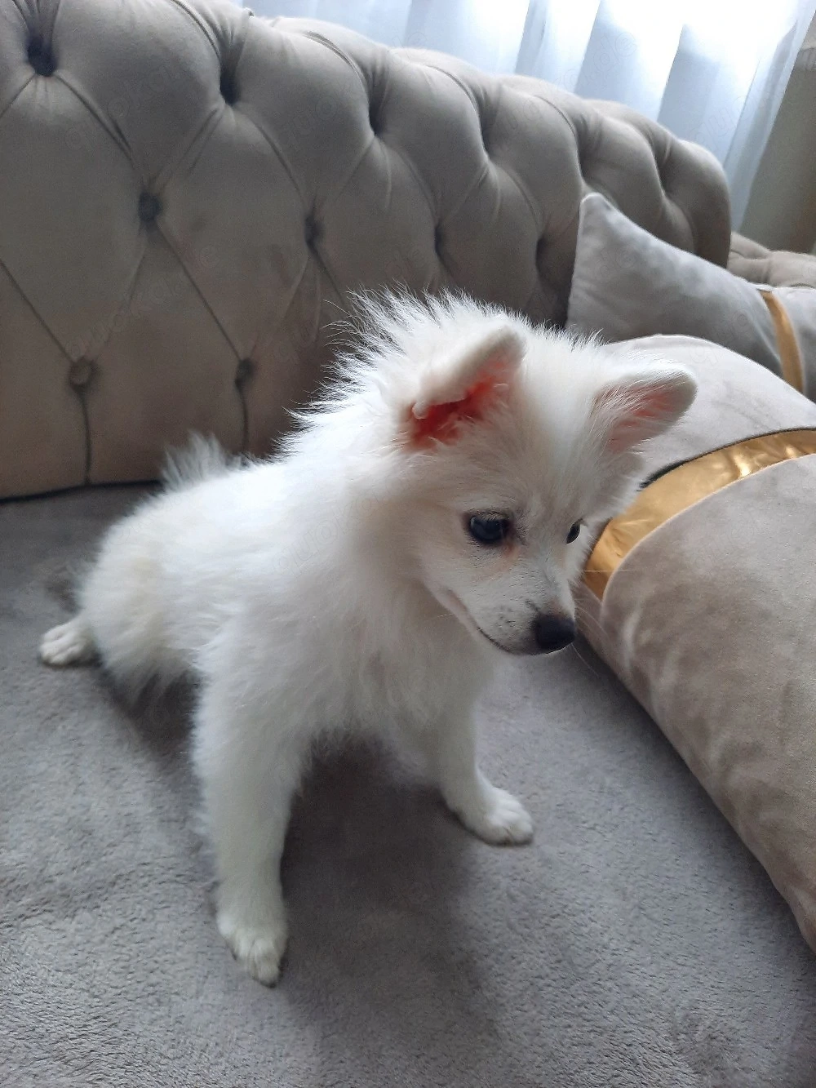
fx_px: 786
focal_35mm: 25
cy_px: 544
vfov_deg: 69.4
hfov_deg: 54.9
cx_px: 408
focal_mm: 4.6
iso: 250
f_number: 2
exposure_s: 1/50
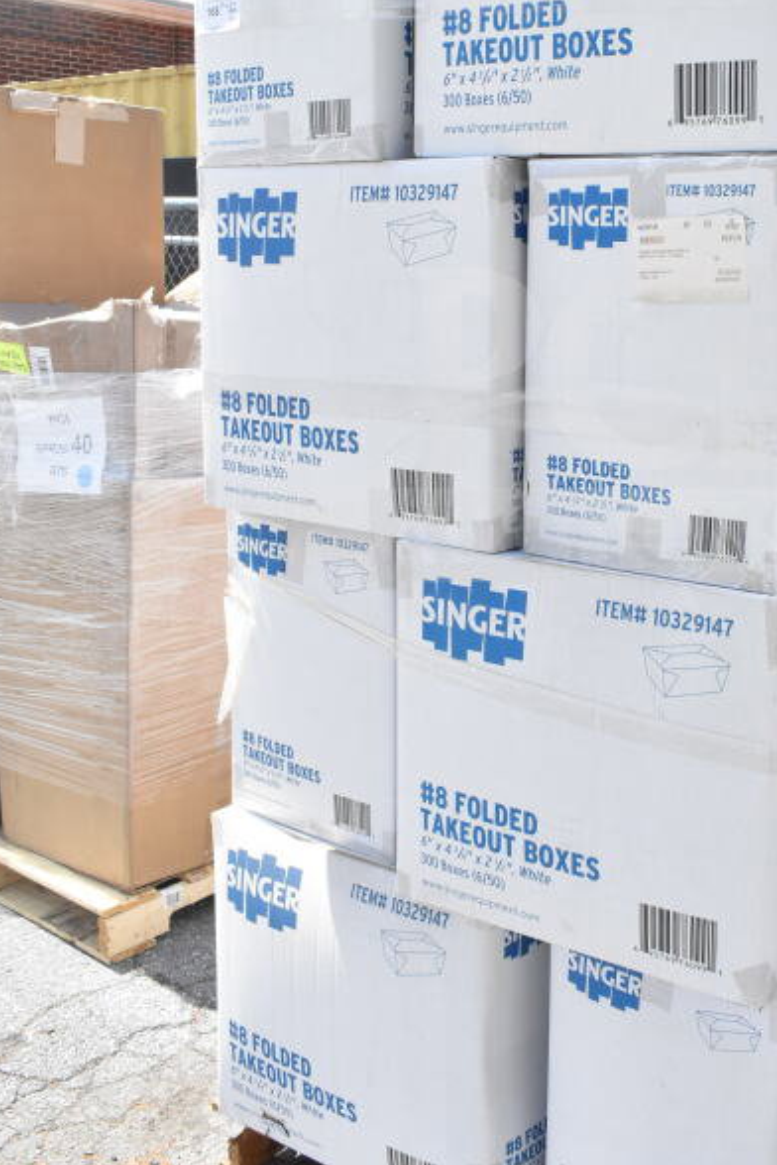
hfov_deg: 31.3
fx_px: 1360
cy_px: 424
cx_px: 591
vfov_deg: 45.9
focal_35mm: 42
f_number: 13
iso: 1600
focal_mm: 18
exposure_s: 1/640
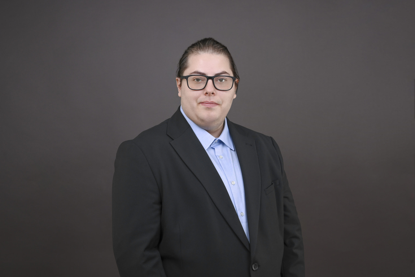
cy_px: 138
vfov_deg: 32.7
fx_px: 473
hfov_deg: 47.4
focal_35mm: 41
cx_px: 208
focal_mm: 41
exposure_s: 1/160
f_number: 8
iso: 100
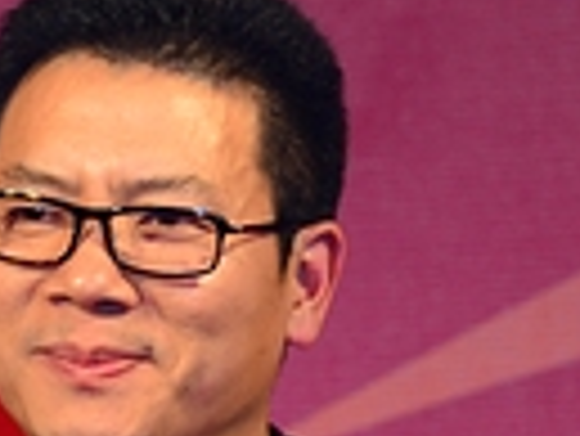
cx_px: -27
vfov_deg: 2.0
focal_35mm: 761
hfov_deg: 2.6
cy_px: 926
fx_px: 12763
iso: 280
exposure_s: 1/100
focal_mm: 170
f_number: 4
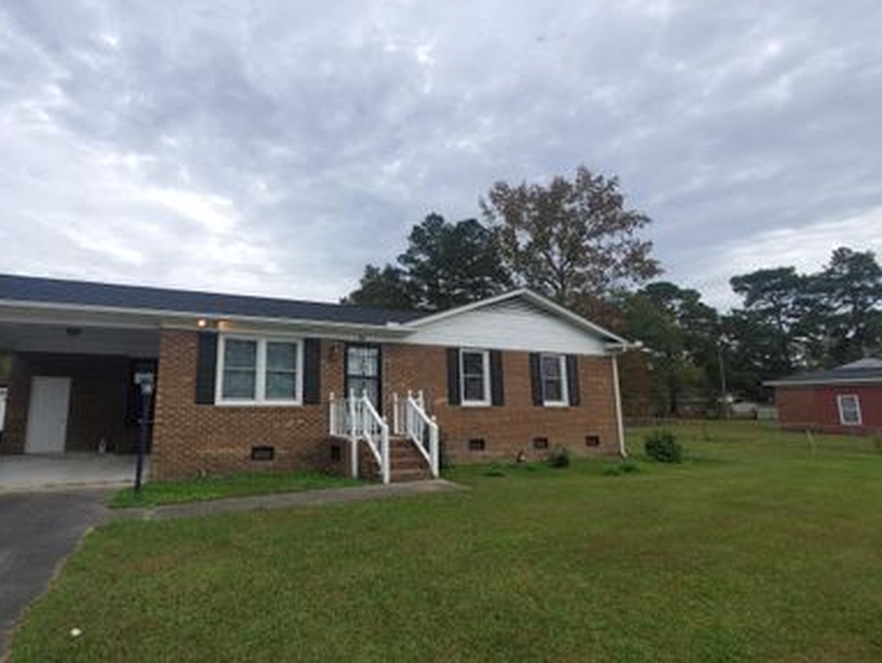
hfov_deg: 90.2
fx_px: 433
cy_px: 322
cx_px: 367
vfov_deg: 74.8
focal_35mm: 17
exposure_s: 1/686
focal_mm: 1.8
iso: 50
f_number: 2.2
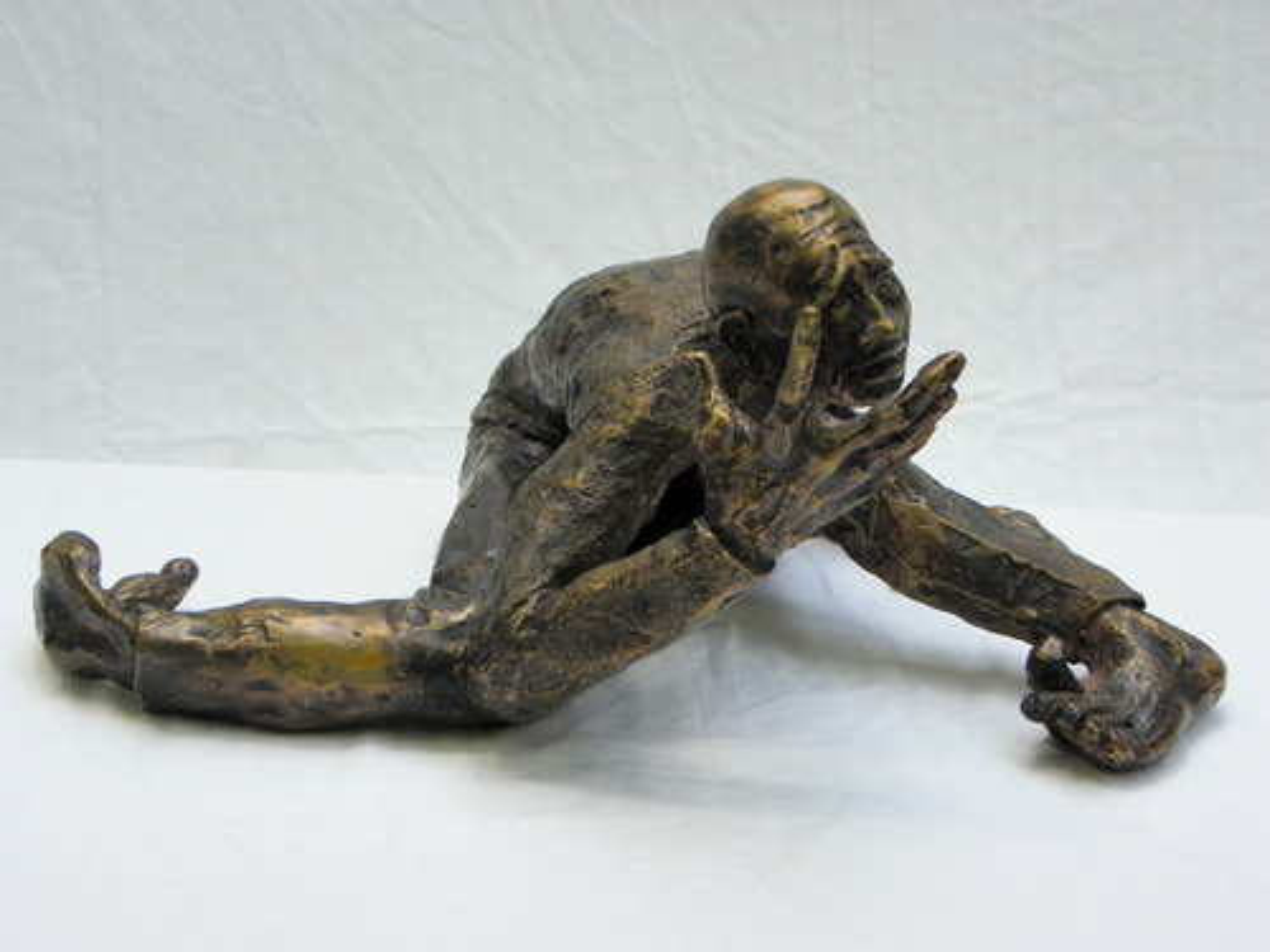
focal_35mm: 54
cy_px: 476
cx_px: 635
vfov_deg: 27.0
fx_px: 1981
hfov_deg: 35.5
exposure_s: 1/160
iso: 64
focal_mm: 9.6
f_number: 3.5
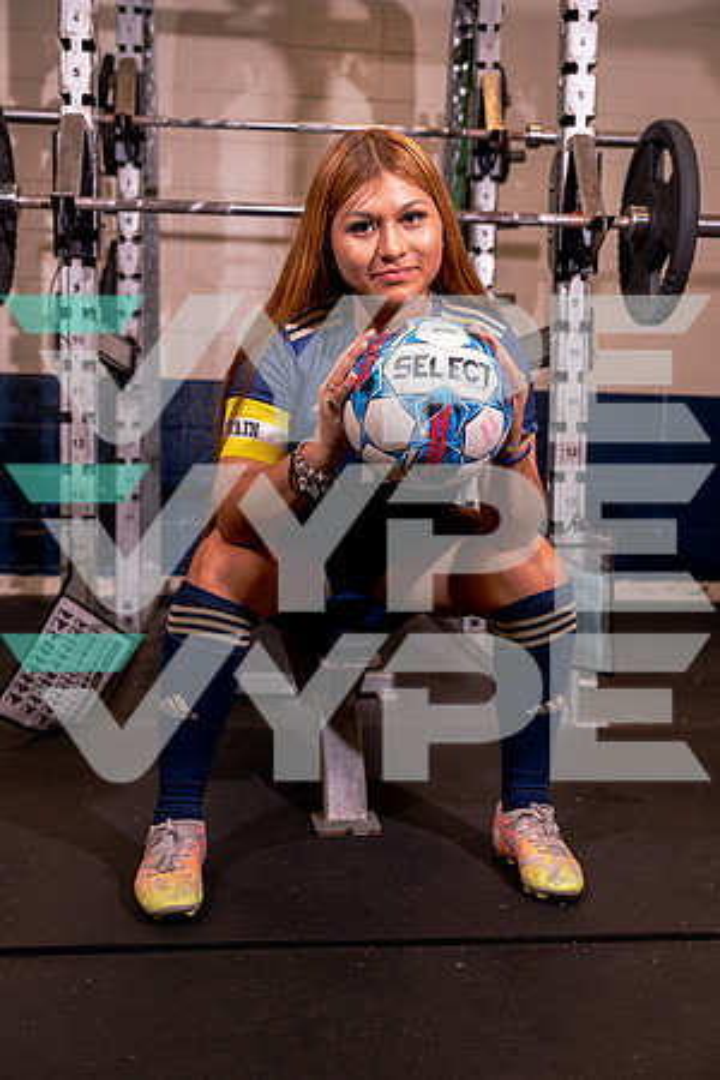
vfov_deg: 49.6
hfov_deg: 34.2
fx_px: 1170
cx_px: 360
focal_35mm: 39
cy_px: 540
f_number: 4
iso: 500
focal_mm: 39
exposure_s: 1/250
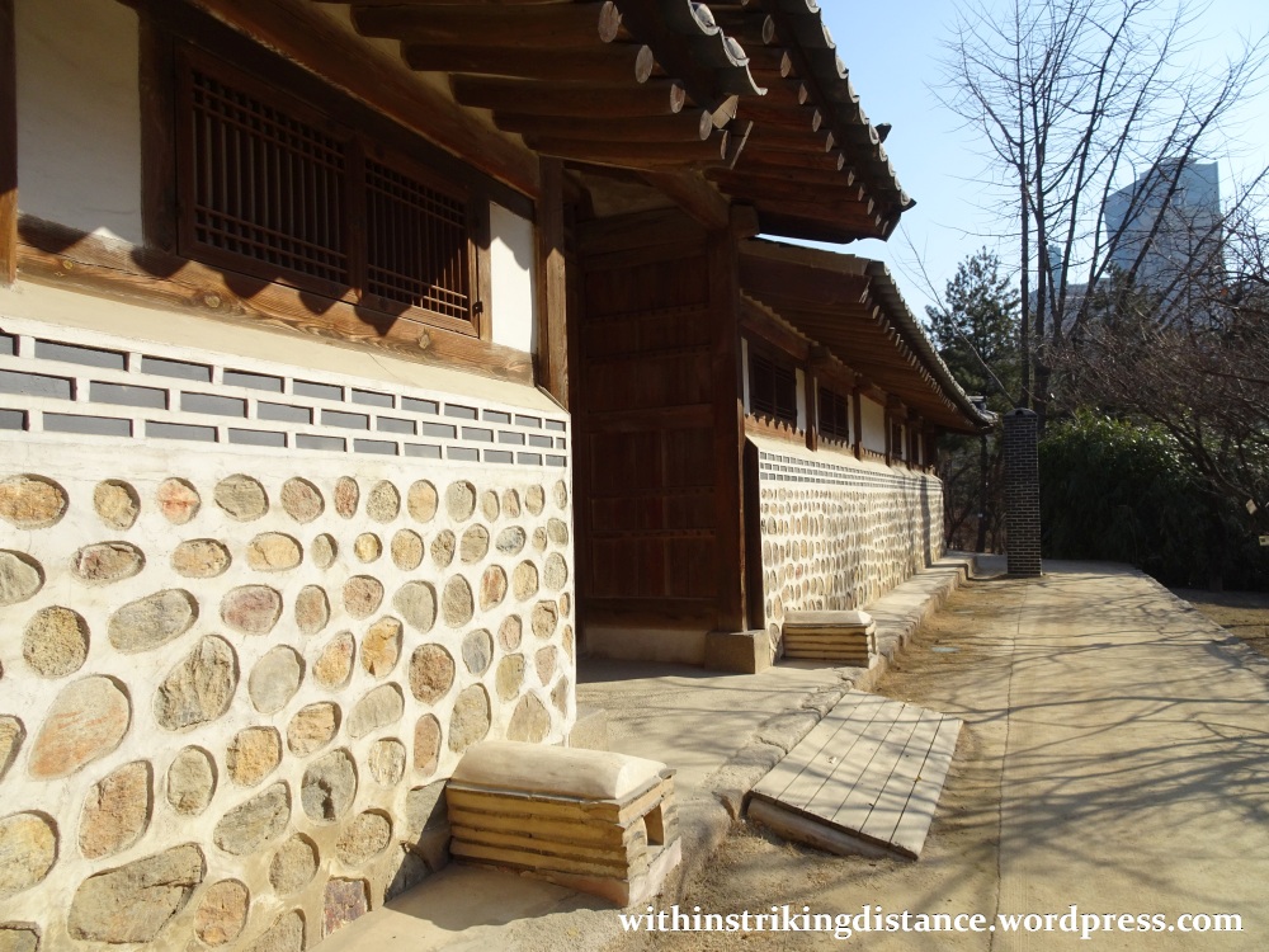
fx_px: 880
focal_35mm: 24
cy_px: 476
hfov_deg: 71.6
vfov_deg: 56.8
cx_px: 634
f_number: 3.5
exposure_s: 1/800
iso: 80
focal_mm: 4.1
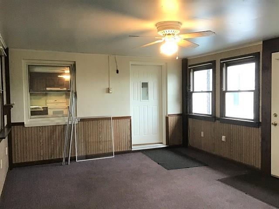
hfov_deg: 58.4
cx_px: 140
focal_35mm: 31
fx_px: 250
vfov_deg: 45.4
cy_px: 104
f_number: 2.4
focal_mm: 3.3
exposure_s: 1/30
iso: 125
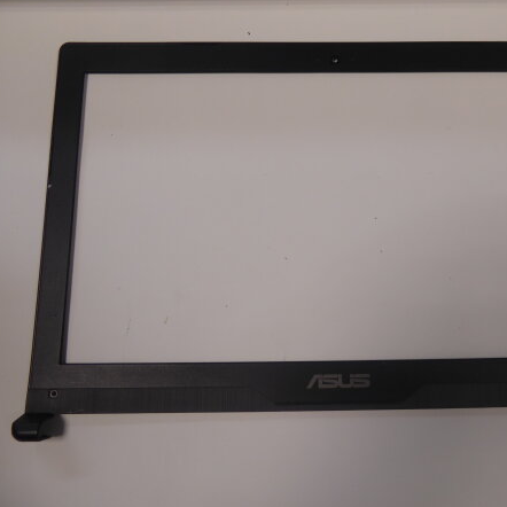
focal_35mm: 30
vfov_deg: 54.0
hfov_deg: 53.0
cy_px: 255
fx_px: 497
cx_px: 336
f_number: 3.3
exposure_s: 1/60
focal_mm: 4.3
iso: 160
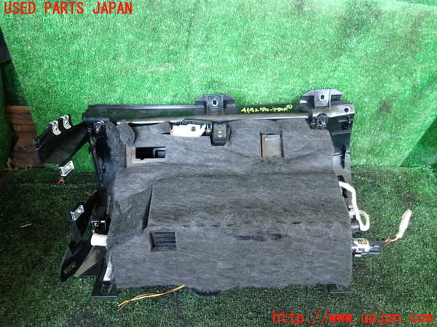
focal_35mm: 25
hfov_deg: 69.4
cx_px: 218
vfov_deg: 54.9
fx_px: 316
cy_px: 164
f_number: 2
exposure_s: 1/40
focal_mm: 4.5
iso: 200
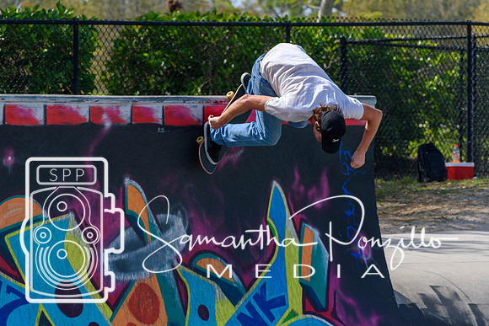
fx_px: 2853
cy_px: 163
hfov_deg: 9.8
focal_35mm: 210
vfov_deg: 6.5
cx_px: 244
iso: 280
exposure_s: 1/2000
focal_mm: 140
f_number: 5.6
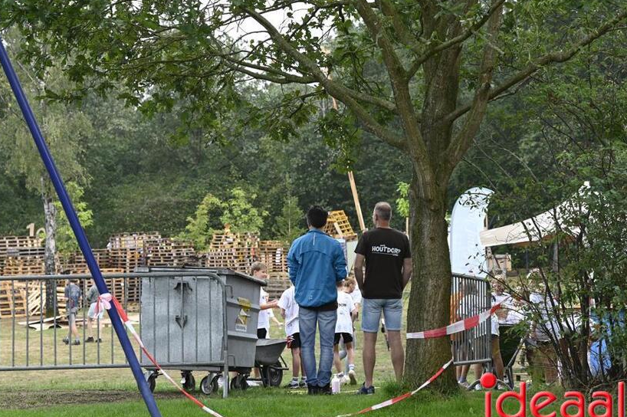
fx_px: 1392
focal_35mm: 80
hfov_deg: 25.4
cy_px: 206
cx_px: 284
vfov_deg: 17.0
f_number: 4.5
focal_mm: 66
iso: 200
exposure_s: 1/320
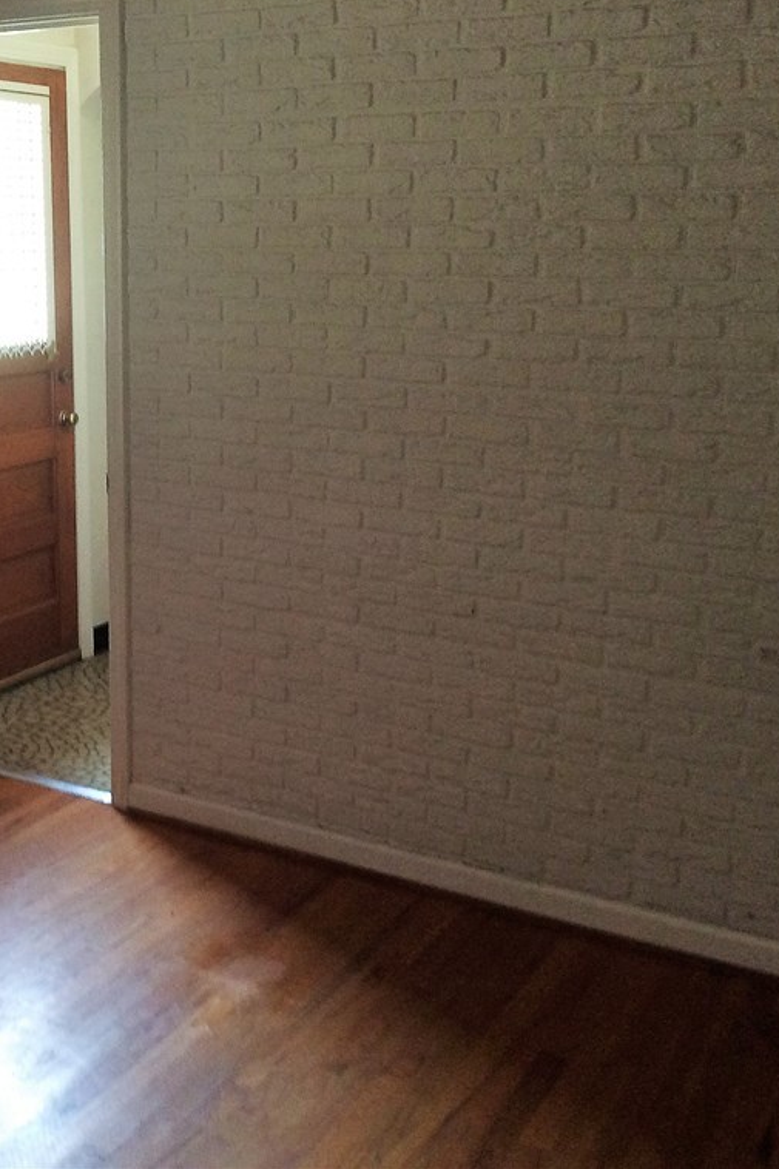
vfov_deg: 43.6
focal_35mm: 45
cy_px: 580
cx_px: 137
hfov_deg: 29.1
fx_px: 1461
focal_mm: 3.3
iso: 160
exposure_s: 1/24
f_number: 2.4
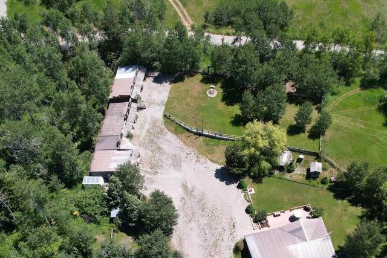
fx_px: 473
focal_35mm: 44
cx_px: 235
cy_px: 232
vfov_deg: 29.3
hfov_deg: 44.2
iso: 100
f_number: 2.8
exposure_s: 1/1250
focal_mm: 8.38
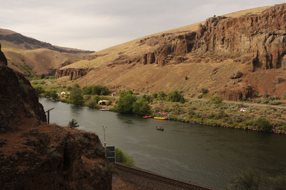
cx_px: 143
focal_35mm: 35
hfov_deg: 54.5
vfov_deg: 37.8
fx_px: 278
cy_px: 95
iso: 200
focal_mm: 35
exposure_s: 1/320
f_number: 5.6
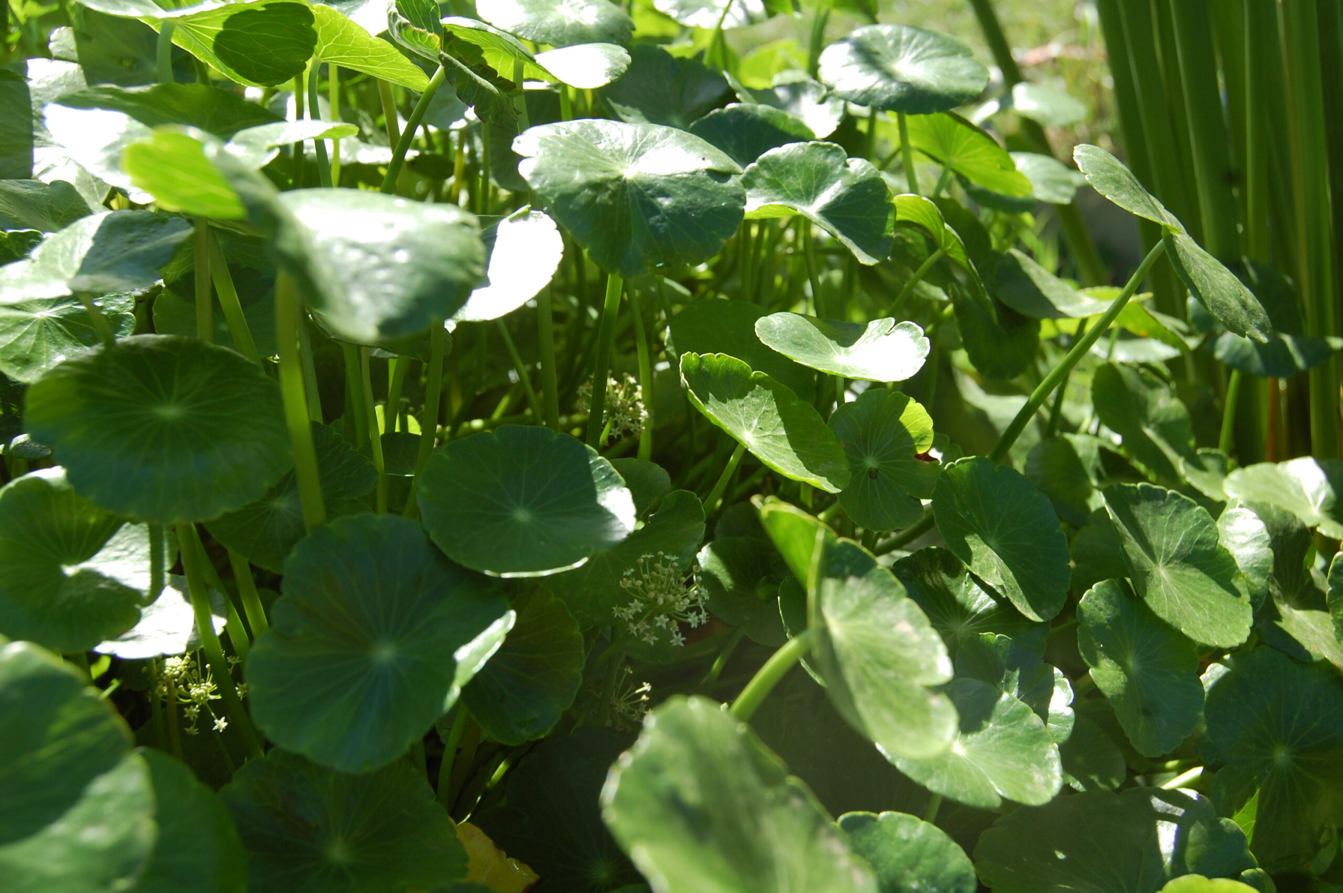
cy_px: 446
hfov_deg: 49.6
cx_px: 672
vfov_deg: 34.1
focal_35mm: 39
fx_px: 1454
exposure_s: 1/200
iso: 200
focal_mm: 26
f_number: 7.1
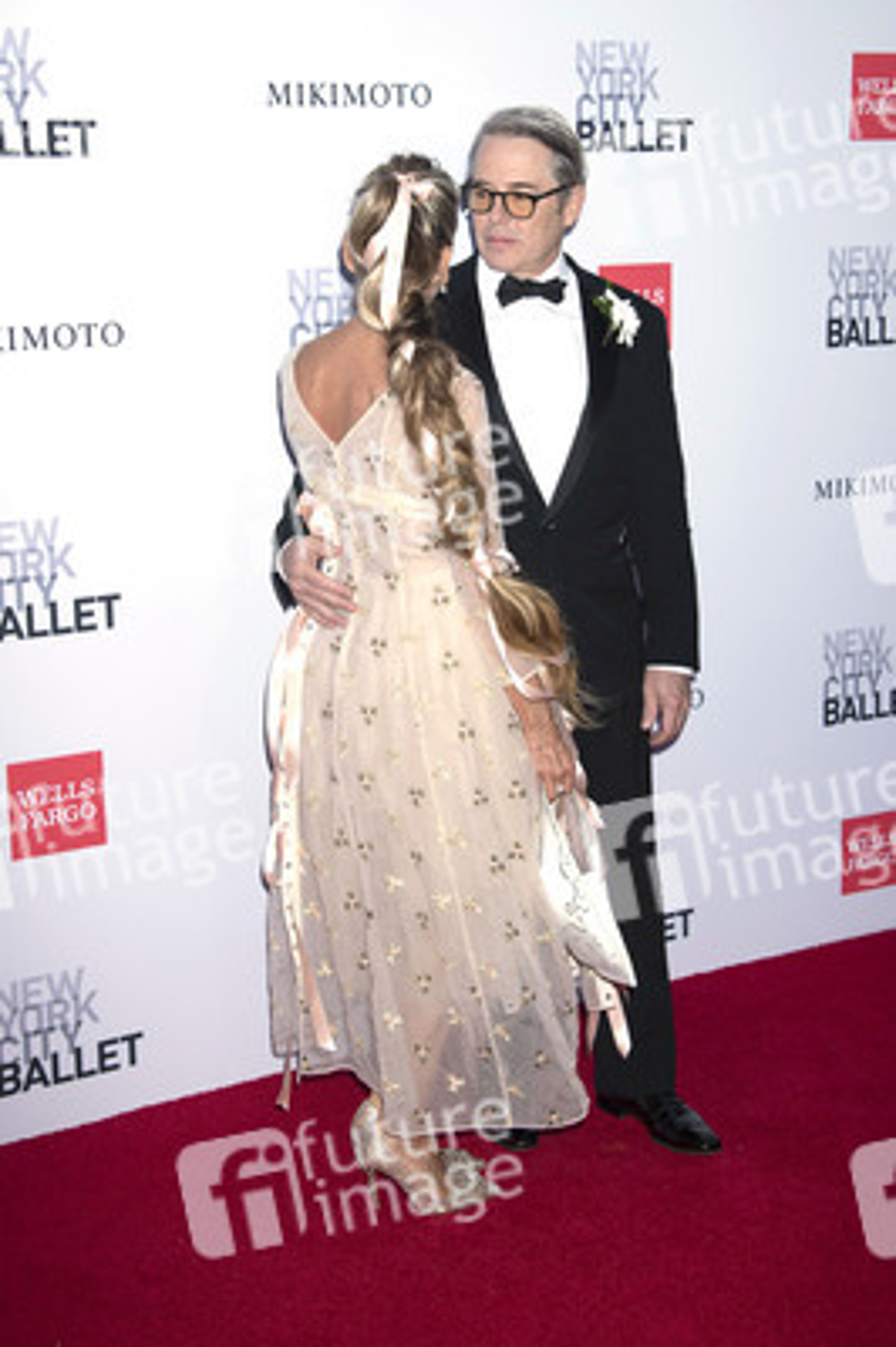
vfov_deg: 44.5
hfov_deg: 30.5
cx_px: 448
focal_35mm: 44
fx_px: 1645
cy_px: 674
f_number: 5.6
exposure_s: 1/200
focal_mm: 44
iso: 640
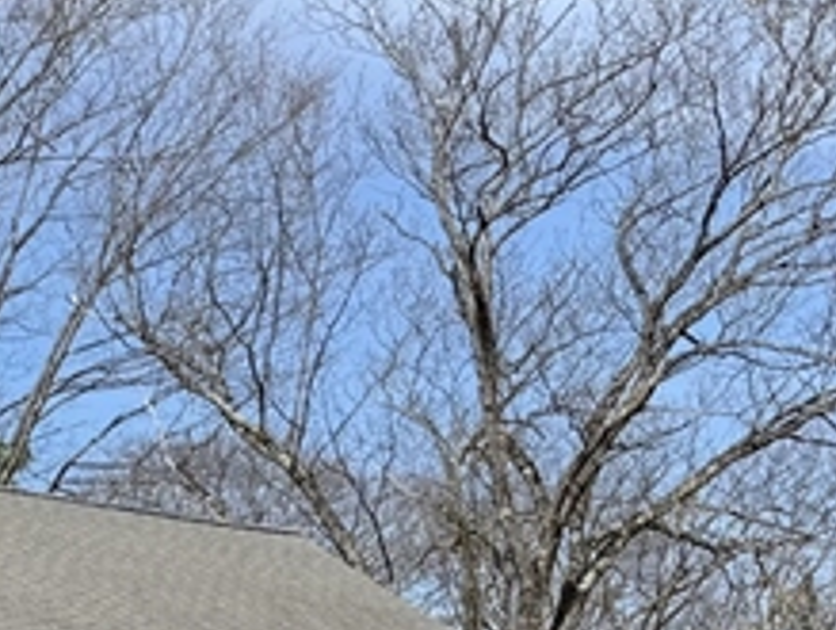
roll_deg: +0.8
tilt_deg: -2.2
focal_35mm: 112
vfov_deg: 12.2
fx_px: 2709
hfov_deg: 16.0
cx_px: -431
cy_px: 1111
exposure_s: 1/3584
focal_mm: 6.76
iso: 80
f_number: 1.78
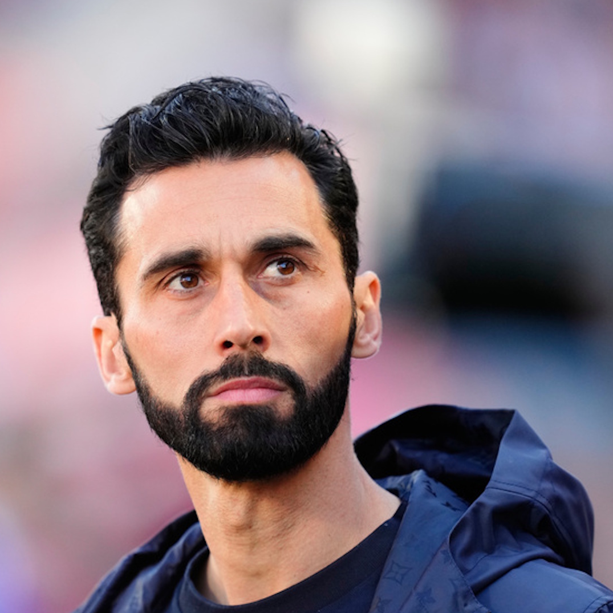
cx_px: 247
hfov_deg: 2.8
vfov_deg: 2.8
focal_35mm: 626
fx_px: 12542
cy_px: 361
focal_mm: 400
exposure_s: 1/2000
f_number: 2.8
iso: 2000
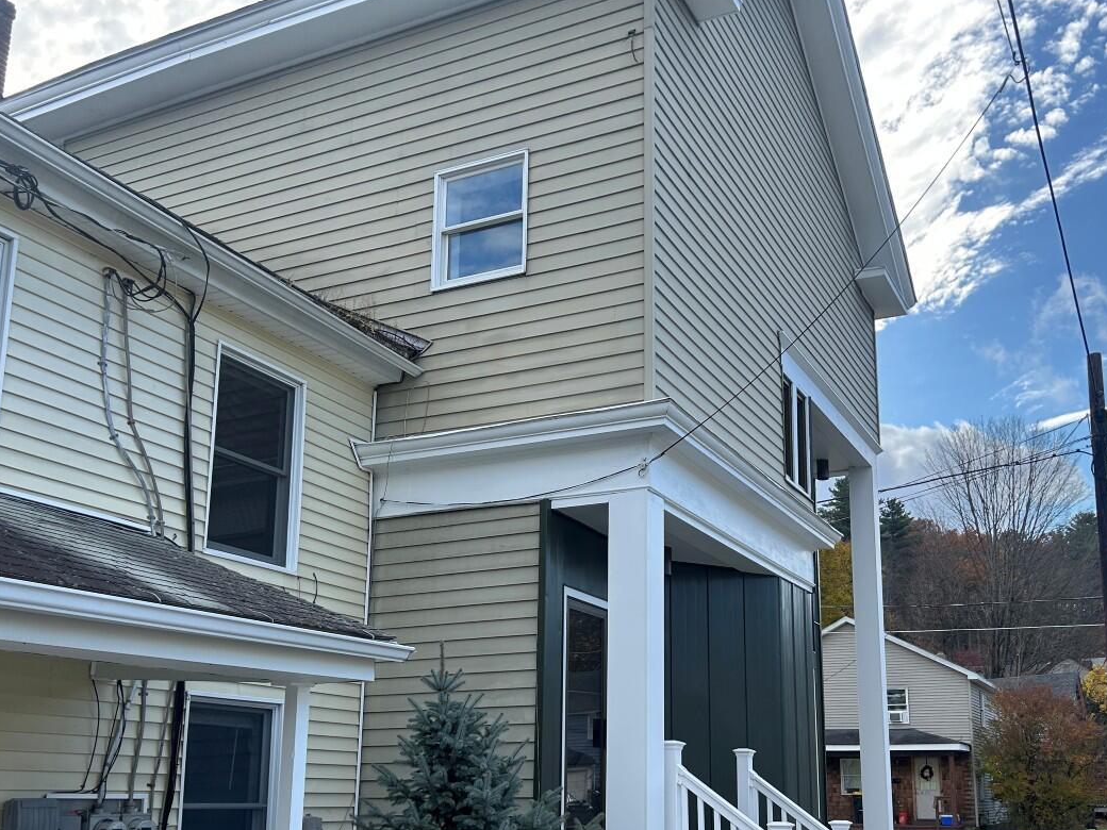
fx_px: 1151
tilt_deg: +10.6
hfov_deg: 51.3
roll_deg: -1.2
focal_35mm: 36
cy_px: 564
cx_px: 593
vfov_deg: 39.1
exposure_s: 1/1468
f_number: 1.5
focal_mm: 5.7
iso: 50
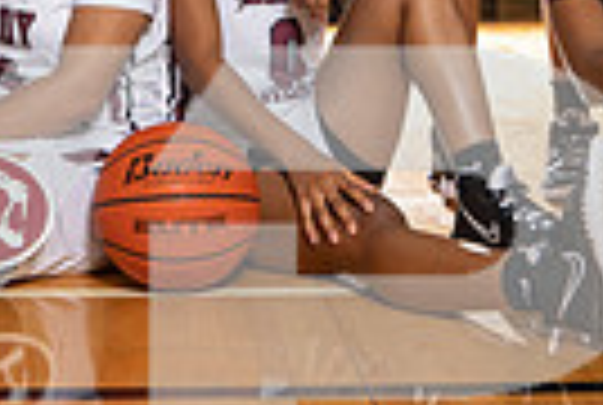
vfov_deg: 10.8
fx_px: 2031
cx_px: 76
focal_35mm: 121
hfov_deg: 16.7
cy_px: -259
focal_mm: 28
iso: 400
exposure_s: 1/250
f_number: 8
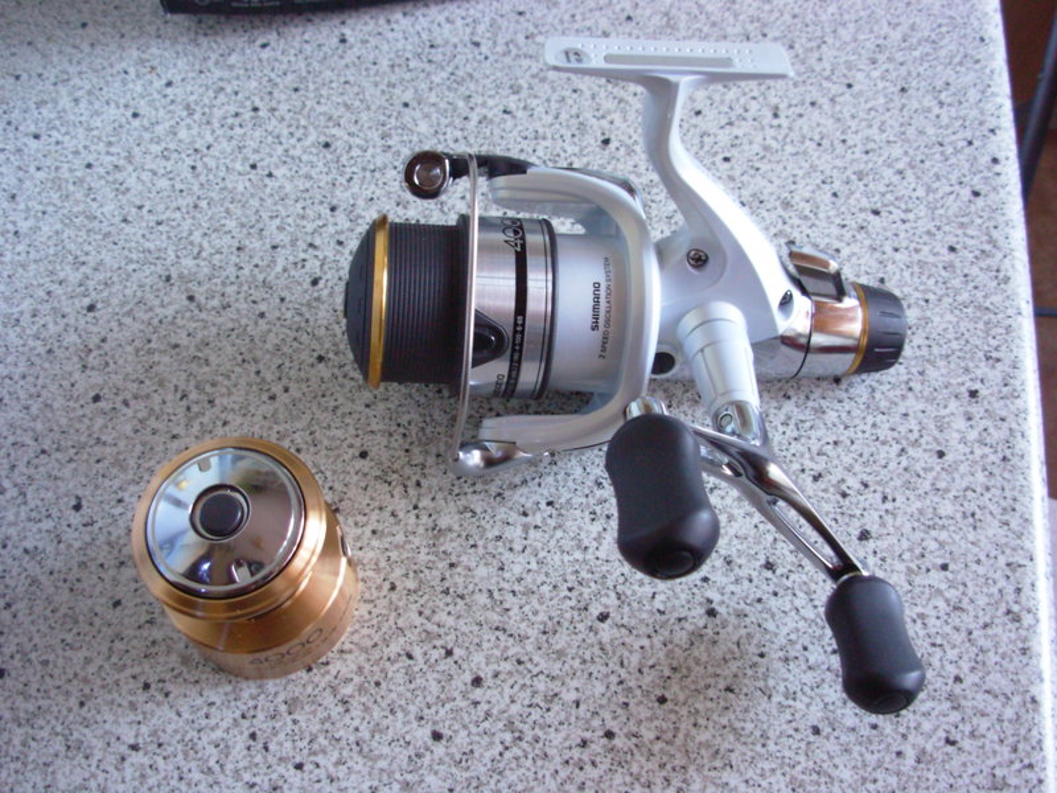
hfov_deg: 49.0
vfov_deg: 37.7
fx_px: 1160
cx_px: 528
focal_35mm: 38
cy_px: 396
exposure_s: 1/18
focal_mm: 6.3
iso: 159
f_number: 2.9
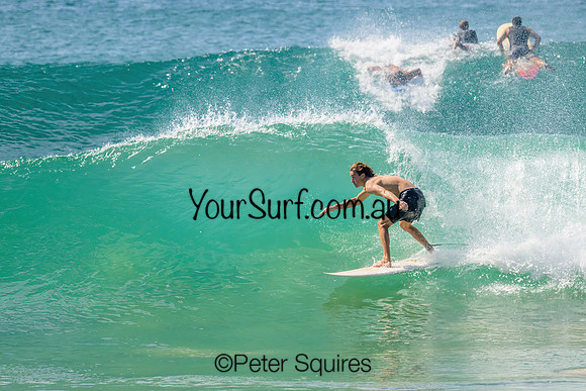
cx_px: 320
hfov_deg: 3.9
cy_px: 206
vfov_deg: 2.6
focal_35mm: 526
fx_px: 8567
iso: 720
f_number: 10
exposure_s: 1/2000
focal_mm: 410
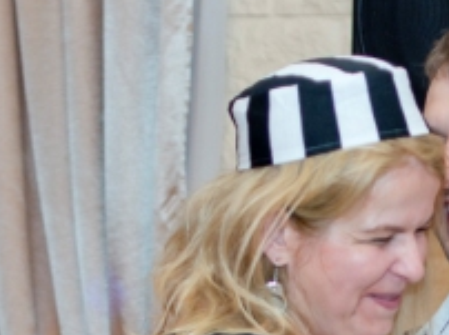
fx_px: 2215
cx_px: 714
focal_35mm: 171
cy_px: 607
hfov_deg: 11.0
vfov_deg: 8.3
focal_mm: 35
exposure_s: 1/320
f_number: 2.8
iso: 320
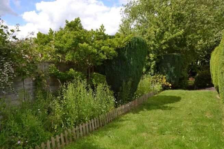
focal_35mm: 30
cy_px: 74
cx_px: 112
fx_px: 187
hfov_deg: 61.9
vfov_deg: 43.6
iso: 100
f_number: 6.3
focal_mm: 20
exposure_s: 1/200
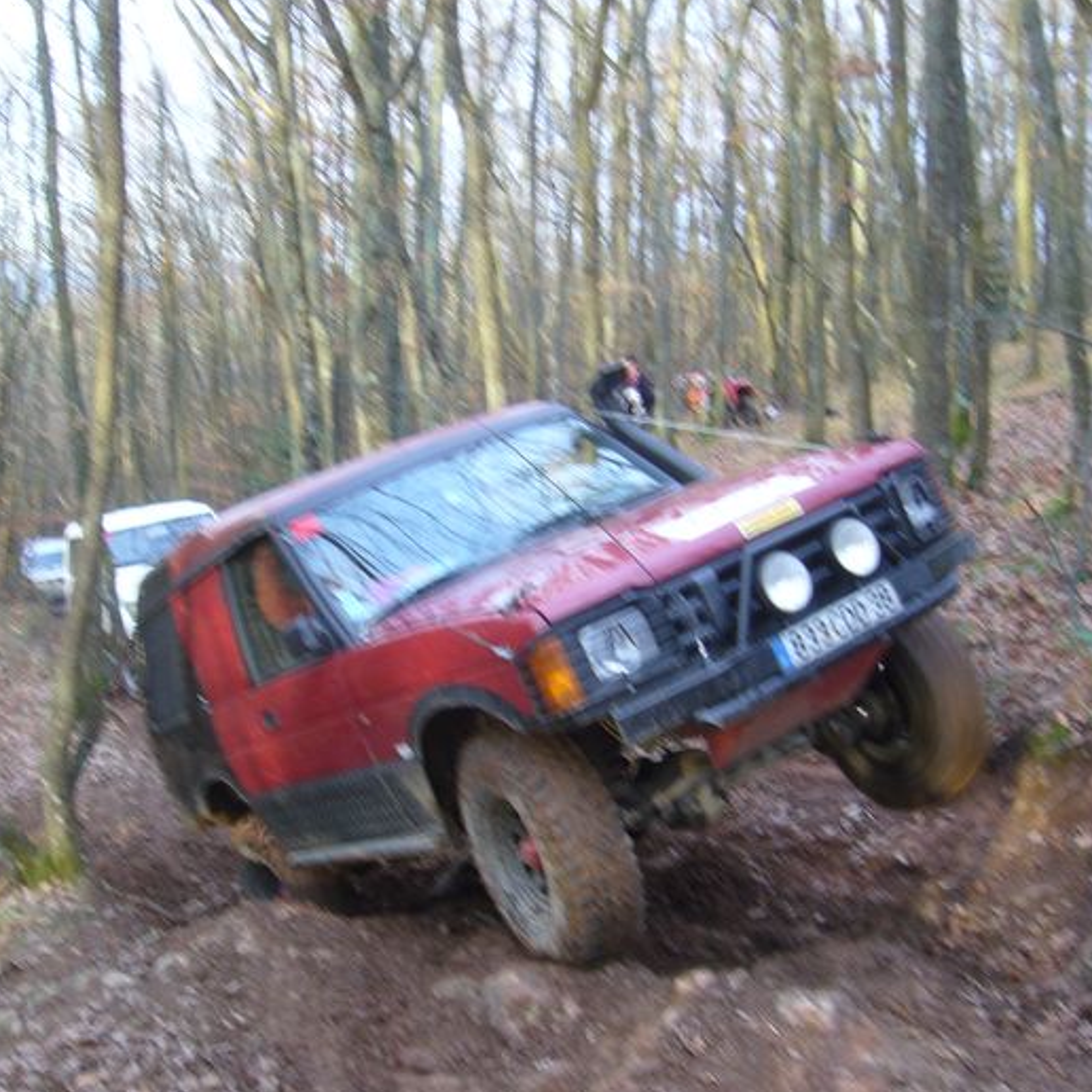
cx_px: 497
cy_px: 545
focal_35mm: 42
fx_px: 1499
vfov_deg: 40.0
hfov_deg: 40.0
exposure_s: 1/25
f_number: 2.8
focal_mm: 5.8
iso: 100
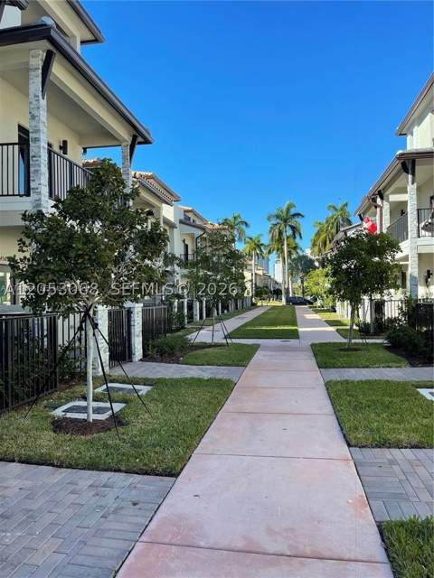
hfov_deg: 53.1
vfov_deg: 67.3
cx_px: 217
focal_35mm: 26
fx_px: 435
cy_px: 289
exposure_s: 1/1353
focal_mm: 5.1
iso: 32
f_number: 1.6
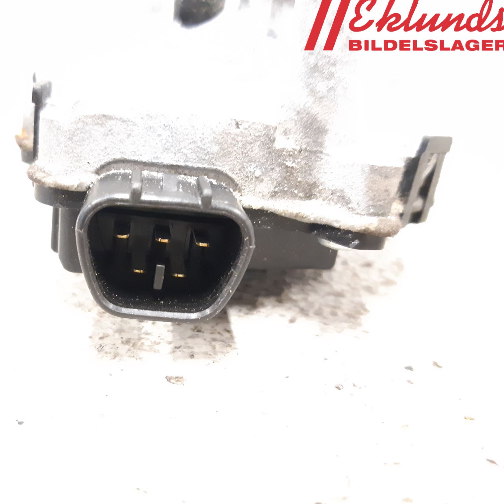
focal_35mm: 31
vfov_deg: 52.5
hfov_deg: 51.6
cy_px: 249
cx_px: 168
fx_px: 511
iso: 640
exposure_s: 1/20
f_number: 1.7
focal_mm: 3.93
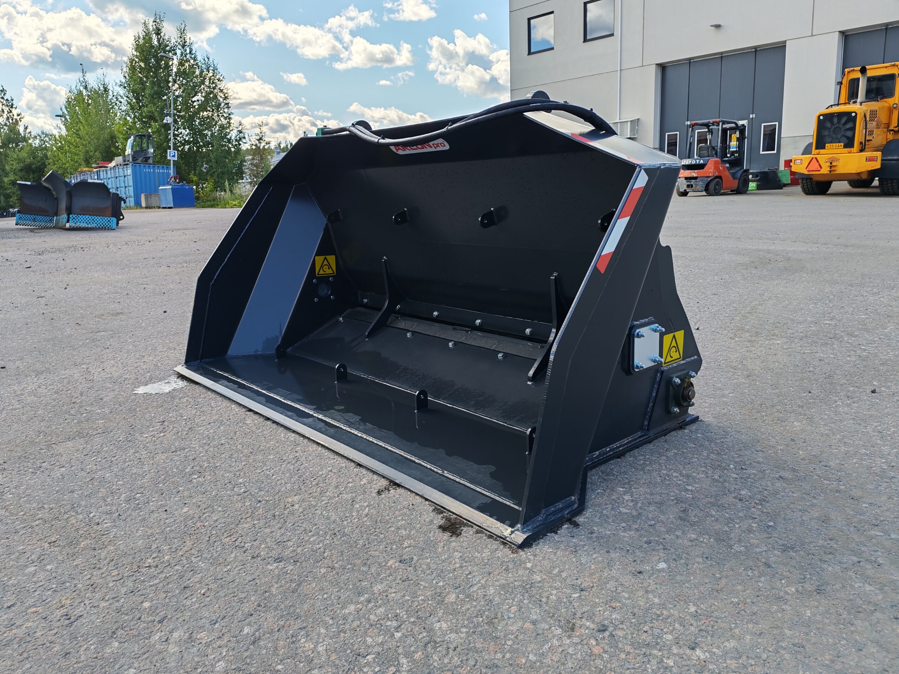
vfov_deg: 51.4
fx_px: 701
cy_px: 337
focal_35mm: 27
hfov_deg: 65.3
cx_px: 450
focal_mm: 6.12
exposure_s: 1/480
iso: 50
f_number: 1.9
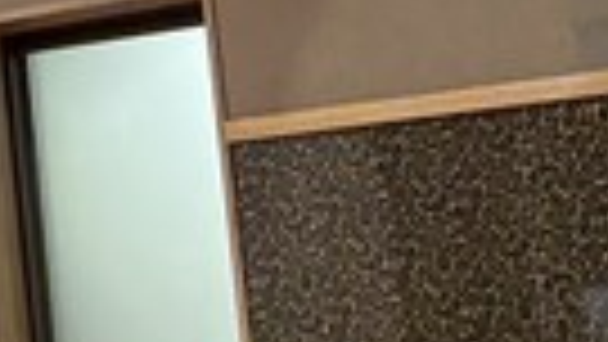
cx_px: -1464
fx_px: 3257
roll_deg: -0.3
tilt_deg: +14.1
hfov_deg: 8.3
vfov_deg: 5.9
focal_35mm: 202
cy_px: -202
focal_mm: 5.96
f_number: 1.6
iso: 125
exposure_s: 1/120
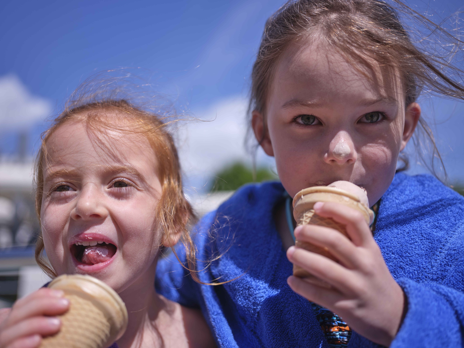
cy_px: 174
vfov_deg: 39.7
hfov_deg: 51.4
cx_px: 232
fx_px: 483
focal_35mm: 36
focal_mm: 45
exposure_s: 1/2500
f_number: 2.8
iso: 125
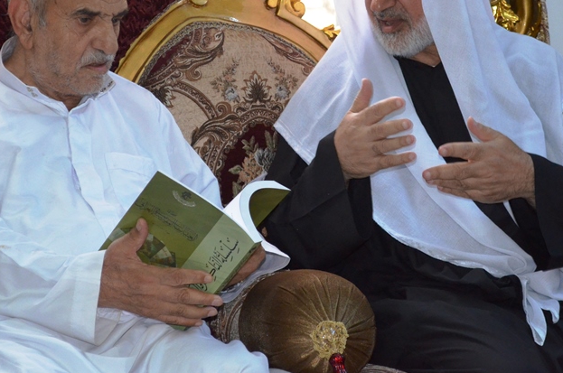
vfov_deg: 10.8
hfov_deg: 16.3
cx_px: 311
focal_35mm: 126
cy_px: 118
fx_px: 1963
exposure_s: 1/60
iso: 2500
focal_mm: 55
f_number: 5.6
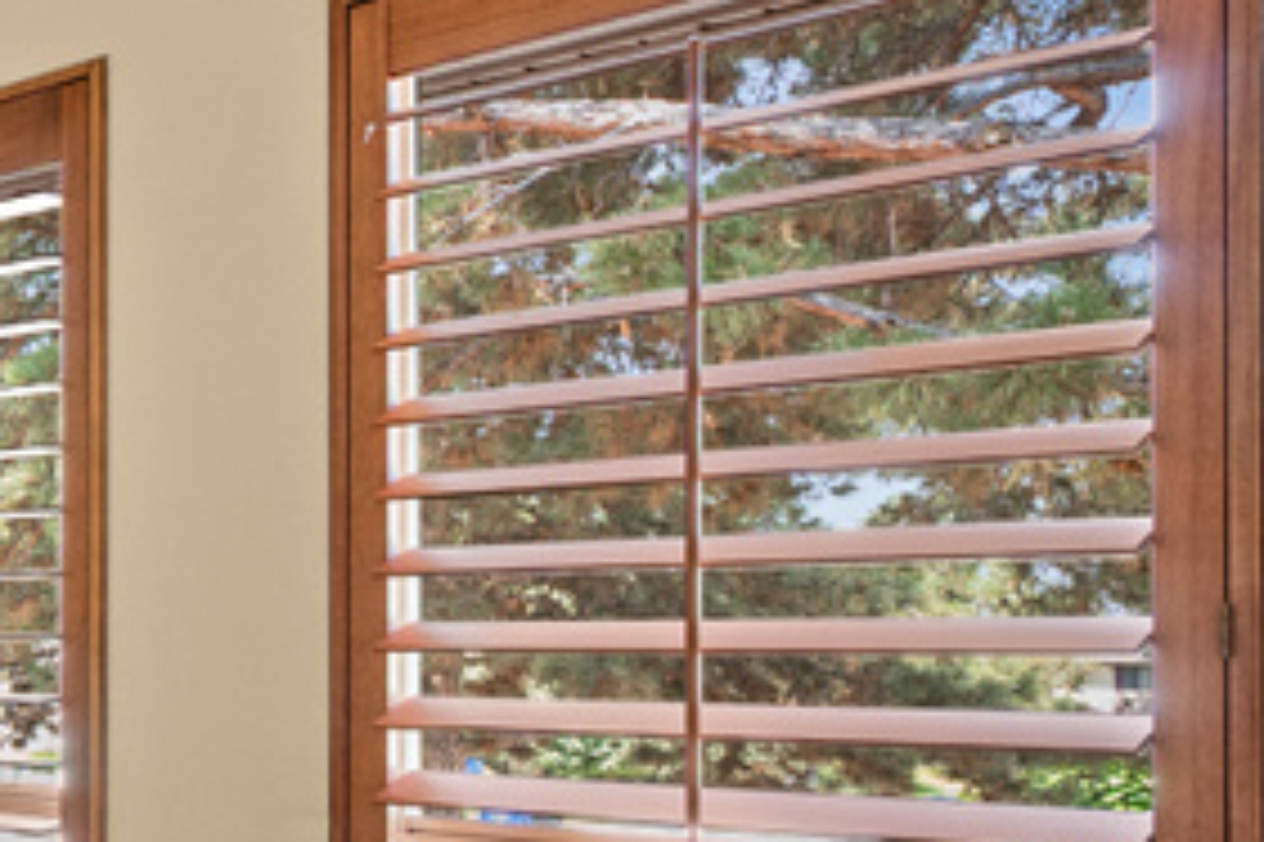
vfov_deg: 26.2
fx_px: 1790
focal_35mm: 51
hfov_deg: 24.5
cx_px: -841
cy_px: 601
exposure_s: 1/6
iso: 500
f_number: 7.1
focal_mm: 14
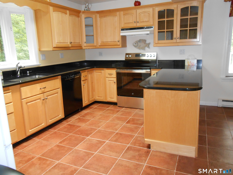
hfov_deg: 67.3
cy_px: 88
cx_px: 116
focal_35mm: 26
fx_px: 175
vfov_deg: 53.1
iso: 320
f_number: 3.5
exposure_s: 1/25
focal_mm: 4.6
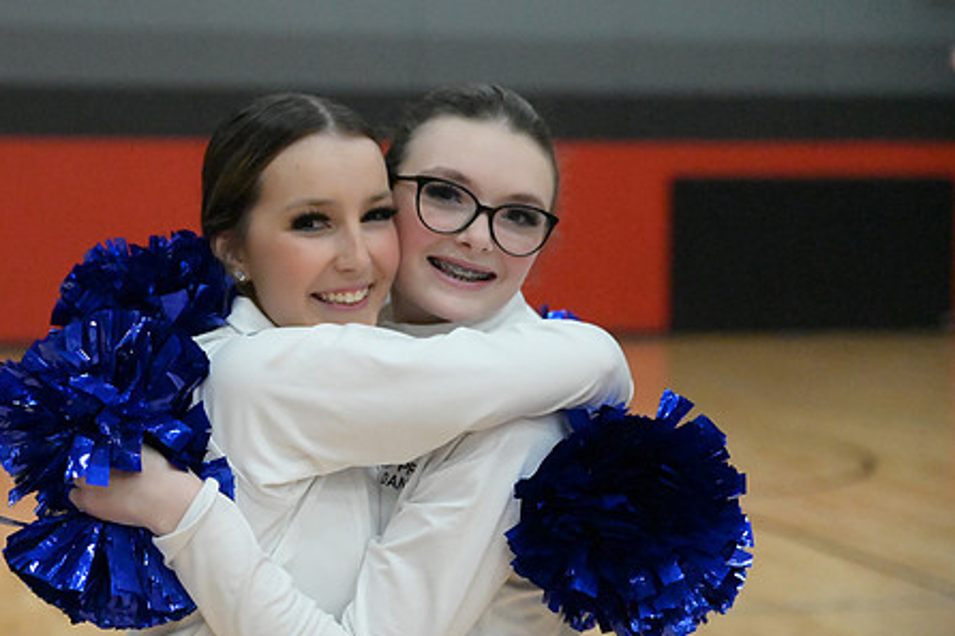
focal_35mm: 78
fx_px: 2068
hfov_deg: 25.9
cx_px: 340
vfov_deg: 17.5
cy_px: 328
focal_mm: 60
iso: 32000
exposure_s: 1/8000
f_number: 2.8
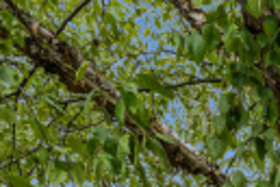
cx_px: 580
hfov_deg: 16.2
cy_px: 533
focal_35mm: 93
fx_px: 723
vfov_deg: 10.8
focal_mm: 16
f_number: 11
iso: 400
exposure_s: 1/160
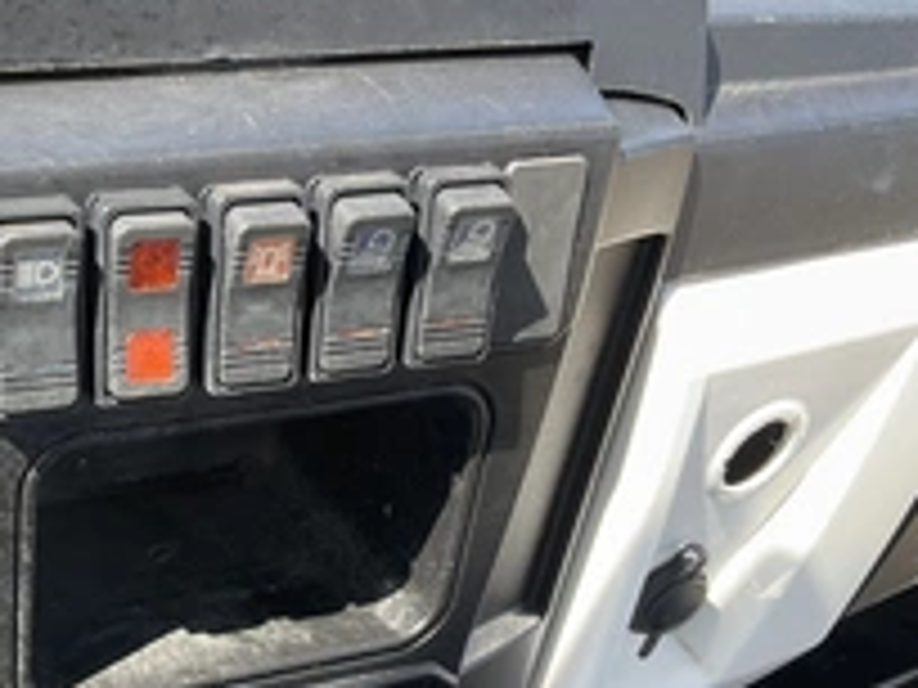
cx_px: 144
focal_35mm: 57
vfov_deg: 25.2
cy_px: 553
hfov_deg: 32.6
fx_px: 1512
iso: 25
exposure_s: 1/274
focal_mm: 3
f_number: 1.8
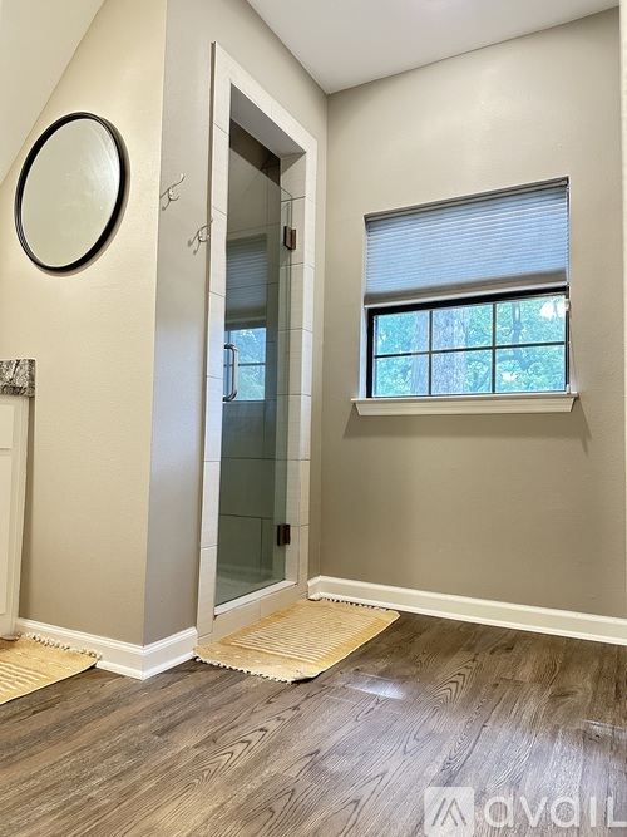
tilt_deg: +2.8
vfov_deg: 71.6
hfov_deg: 56.8
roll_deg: -1.2
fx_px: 580
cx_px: 314
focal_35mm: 24
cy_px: 418
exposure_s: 1/60
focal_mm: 6.86
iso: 640
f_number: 1.78
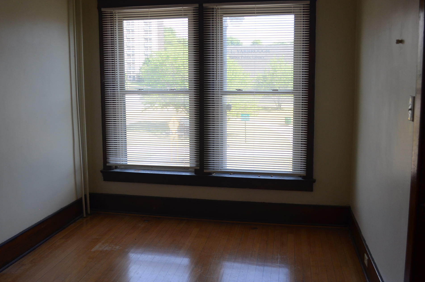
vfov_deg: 37.7
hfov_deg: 54.2
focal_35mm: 35
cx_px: 171
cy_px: 134
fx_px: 412
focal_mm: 18
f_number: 4.5
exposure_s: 1/80
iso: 400
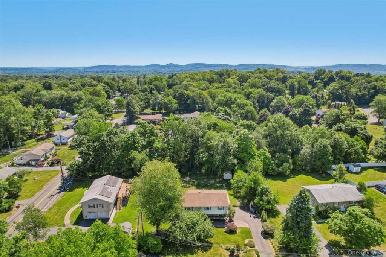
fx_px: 236
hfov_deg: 78.6
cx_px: 193
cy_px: 128
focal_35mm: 22
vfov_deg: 57.2
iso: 100
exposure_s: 1/1600
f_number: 2.8
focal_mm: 8.4
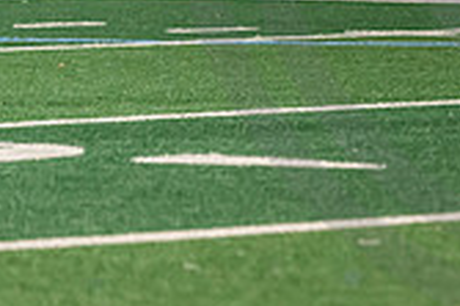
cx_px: 658
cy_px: -136
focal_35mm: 695
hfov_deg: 3.0
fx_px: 8872
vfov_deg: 2.0
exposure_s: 1/640
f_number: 2.8
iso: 2500
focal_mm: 200
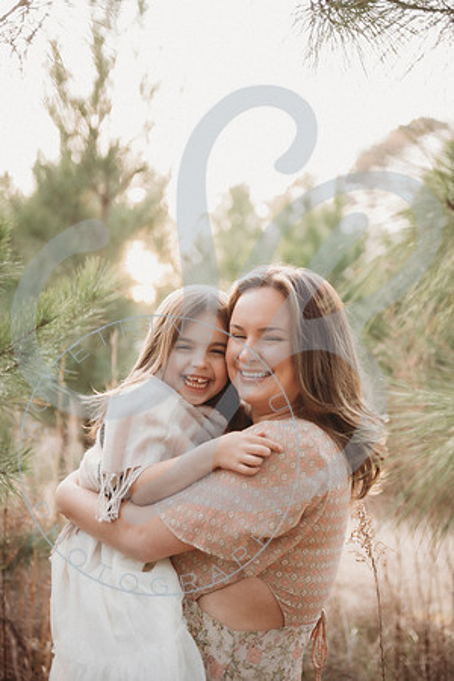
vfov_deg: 35.6
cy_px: 340
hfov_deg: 24.2
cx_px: 227
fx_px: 1059
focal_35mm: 56
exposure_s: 1/125
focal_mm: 56
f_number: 2.8
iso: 400
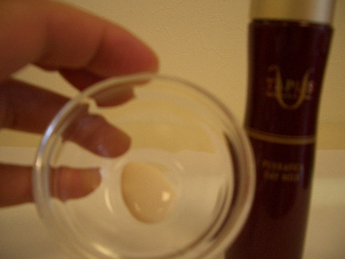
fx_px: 349
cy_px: 130
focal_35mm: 35
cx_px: 172
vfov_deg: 40.7
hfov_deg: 52.6
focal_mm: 5.8
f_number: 2.6
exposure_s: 1/100
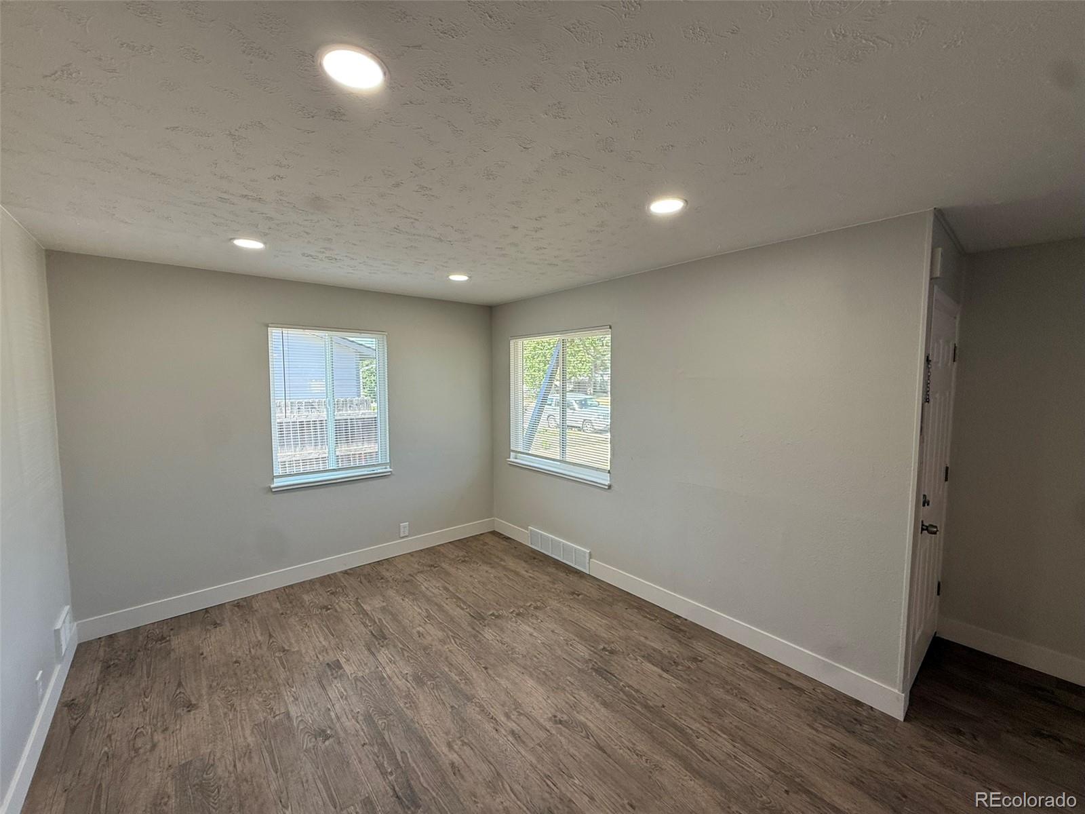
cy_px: 407
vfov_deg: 85.7
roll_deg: -0.2
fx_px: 439
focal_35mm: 14
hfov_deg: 102.1
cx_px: 542
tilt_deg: -3.3
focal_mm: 2.22
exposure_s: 1/120
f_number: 2.2
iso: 80
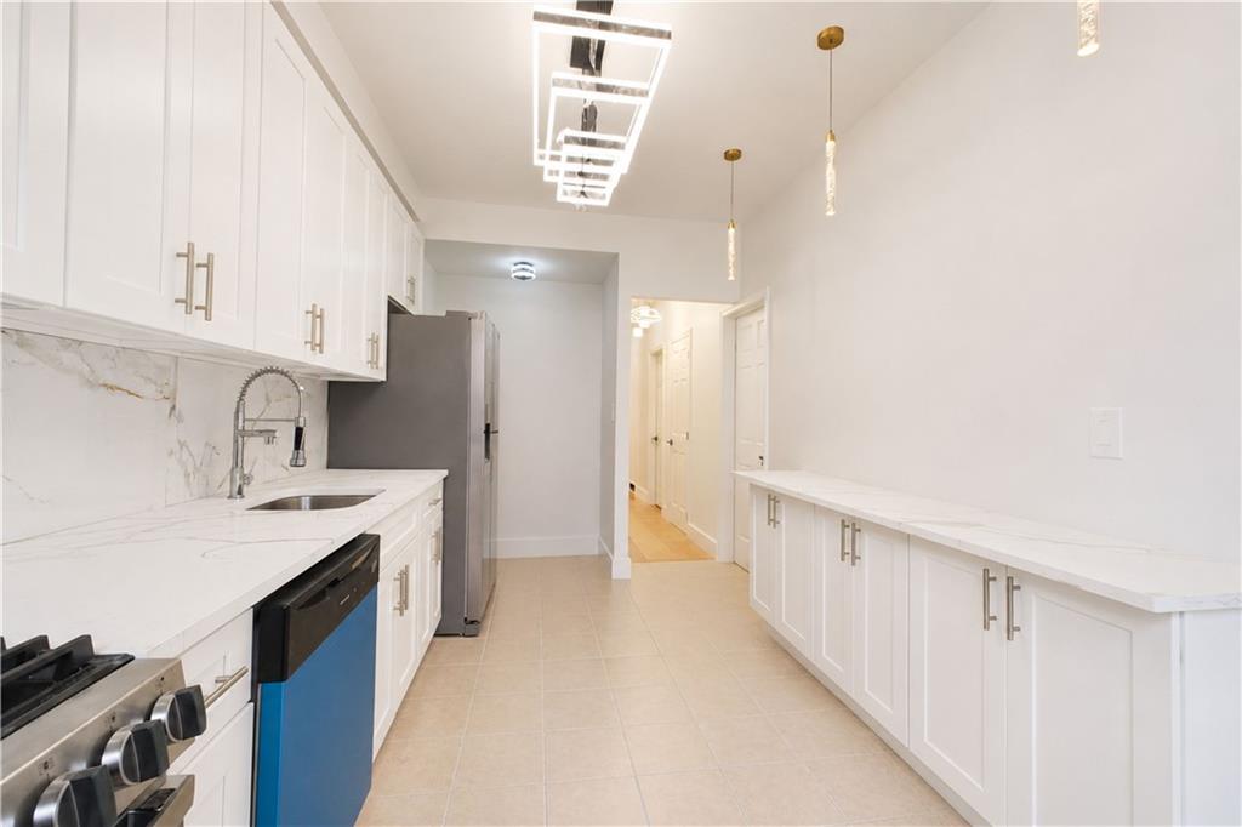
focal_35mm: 15
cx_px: 621
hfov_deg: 100.4
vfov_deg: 77.3
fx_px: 517
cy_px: 414
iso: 1250
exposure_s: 1/125
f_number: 8
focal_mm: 10
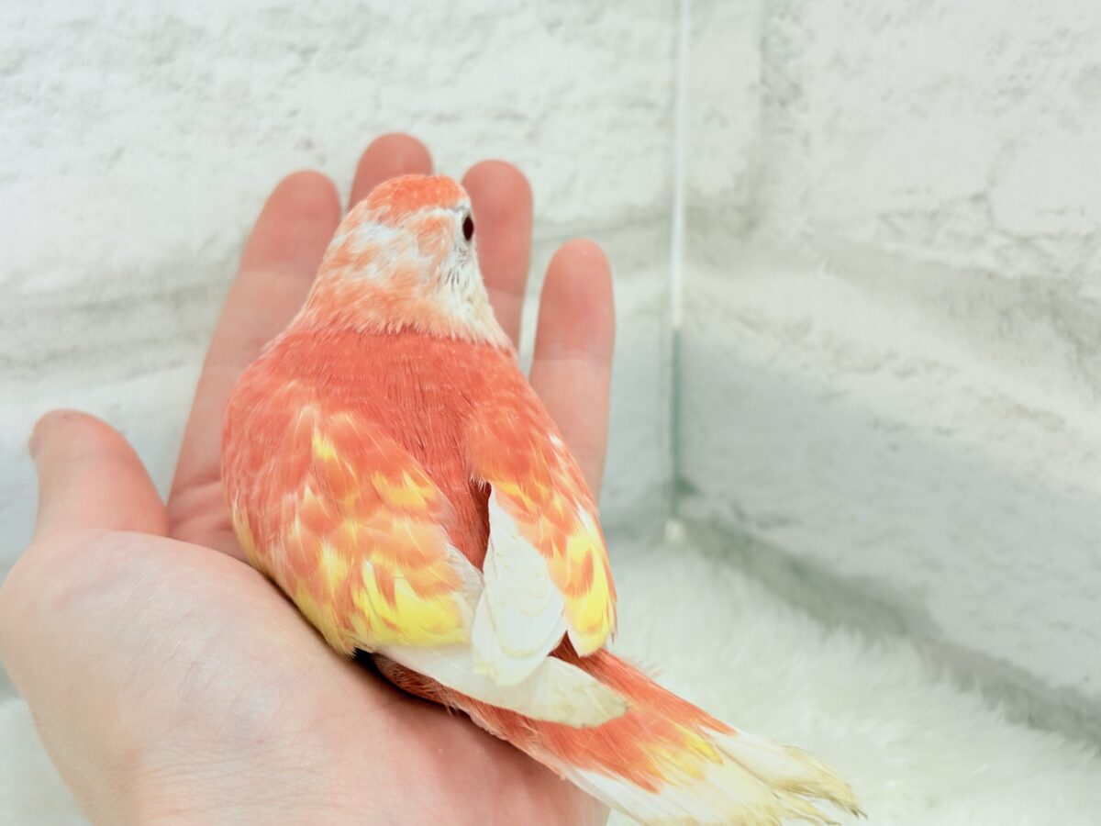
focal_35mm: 52
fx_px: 1654
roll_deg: +0.5
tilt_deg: -17.4
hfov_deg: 36.8
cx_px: 550
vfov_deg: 28.0
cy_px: 413
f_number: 1.6
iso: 40
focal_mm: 5.96
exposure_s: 1/50
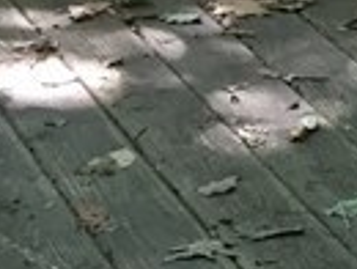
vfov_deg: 6.5
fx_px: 2356
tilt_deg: -12.8
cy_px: -93
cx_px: 1164
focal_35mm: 228
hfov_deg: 7.4
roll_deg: -2.8
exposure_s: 1/30
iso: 40
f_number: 2.2
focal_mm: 4.15
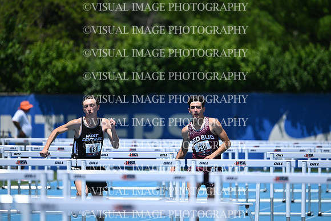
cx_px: 166
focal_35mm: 400
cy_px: 110
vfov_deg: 3.4
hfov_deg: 5.2
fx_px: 3678
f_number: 4.5
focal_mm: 400
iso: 320
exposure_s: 1/3200
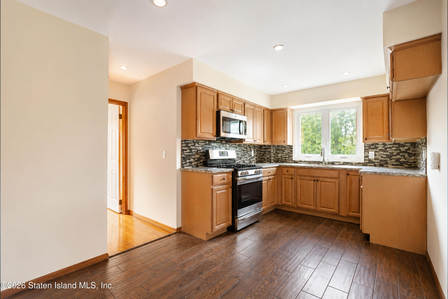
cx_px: 224
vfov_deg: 73.8
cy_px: 150
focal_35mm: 16
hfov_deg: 96.7
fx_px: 199
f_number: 4
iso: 64
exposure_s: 1/2
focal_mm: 16
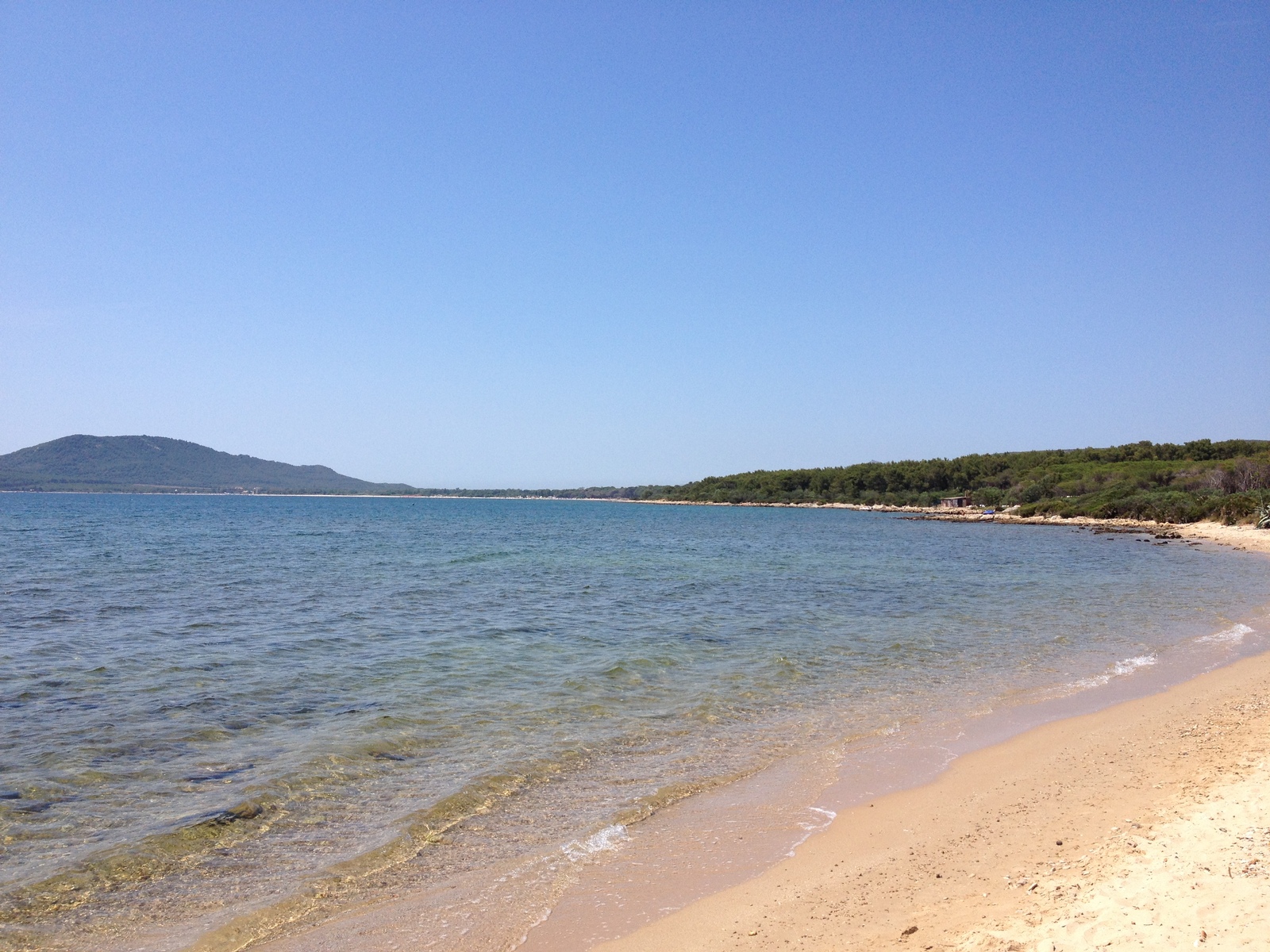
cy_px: 476
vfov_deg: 40.7
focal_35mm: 35
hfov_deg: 52.6
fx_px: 1284
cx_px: 635
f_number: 2.4
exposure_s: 1/2208
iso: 50
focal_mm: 4.28
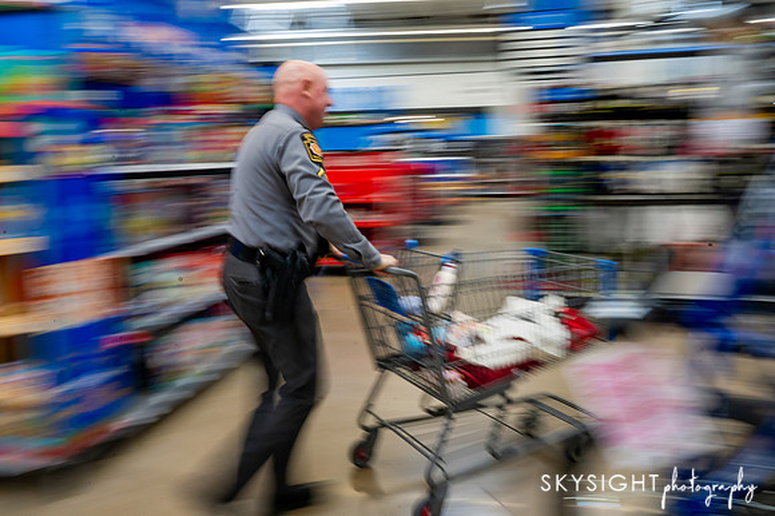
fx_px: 621
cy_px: 258
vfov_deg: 45.1
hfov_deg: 63.9
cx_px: 392
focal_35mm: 29
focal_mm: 28
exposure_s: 1/8
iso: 2000
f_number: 22
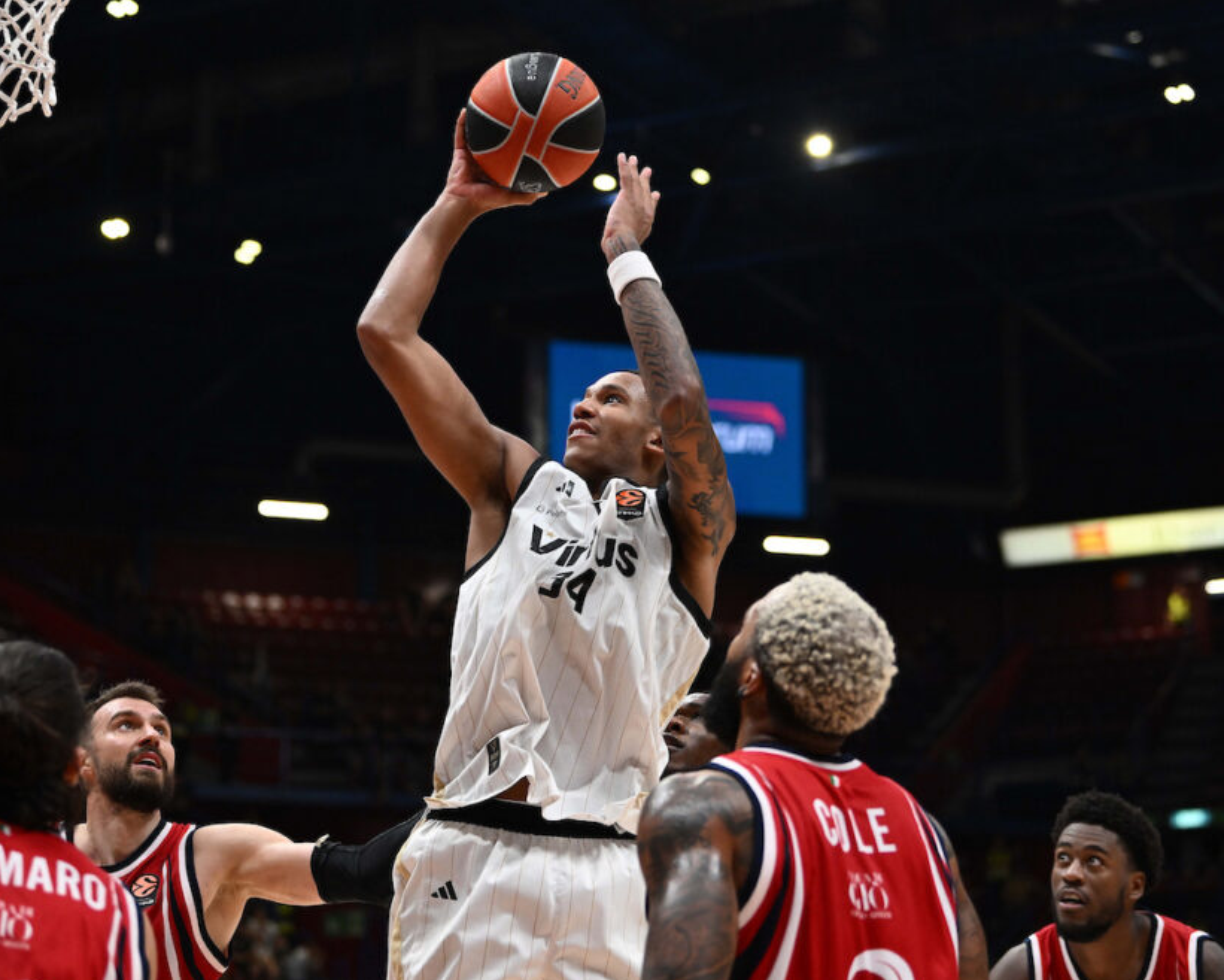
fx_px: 2898
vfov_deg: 19.2
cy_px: 496
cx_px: 526
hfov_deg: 23.8
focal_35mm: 80
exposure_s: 1/1250
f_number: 2.8
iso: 2500
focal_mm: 70
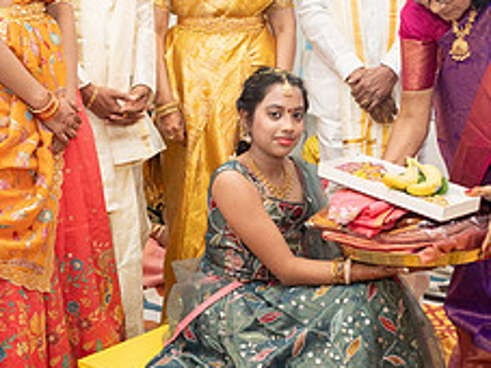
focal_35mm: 59
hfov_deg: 32.7
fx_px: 836
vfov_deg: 24.8
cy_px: 158
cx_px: 255
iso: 800
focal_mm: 24
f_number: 4
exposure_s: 1/160
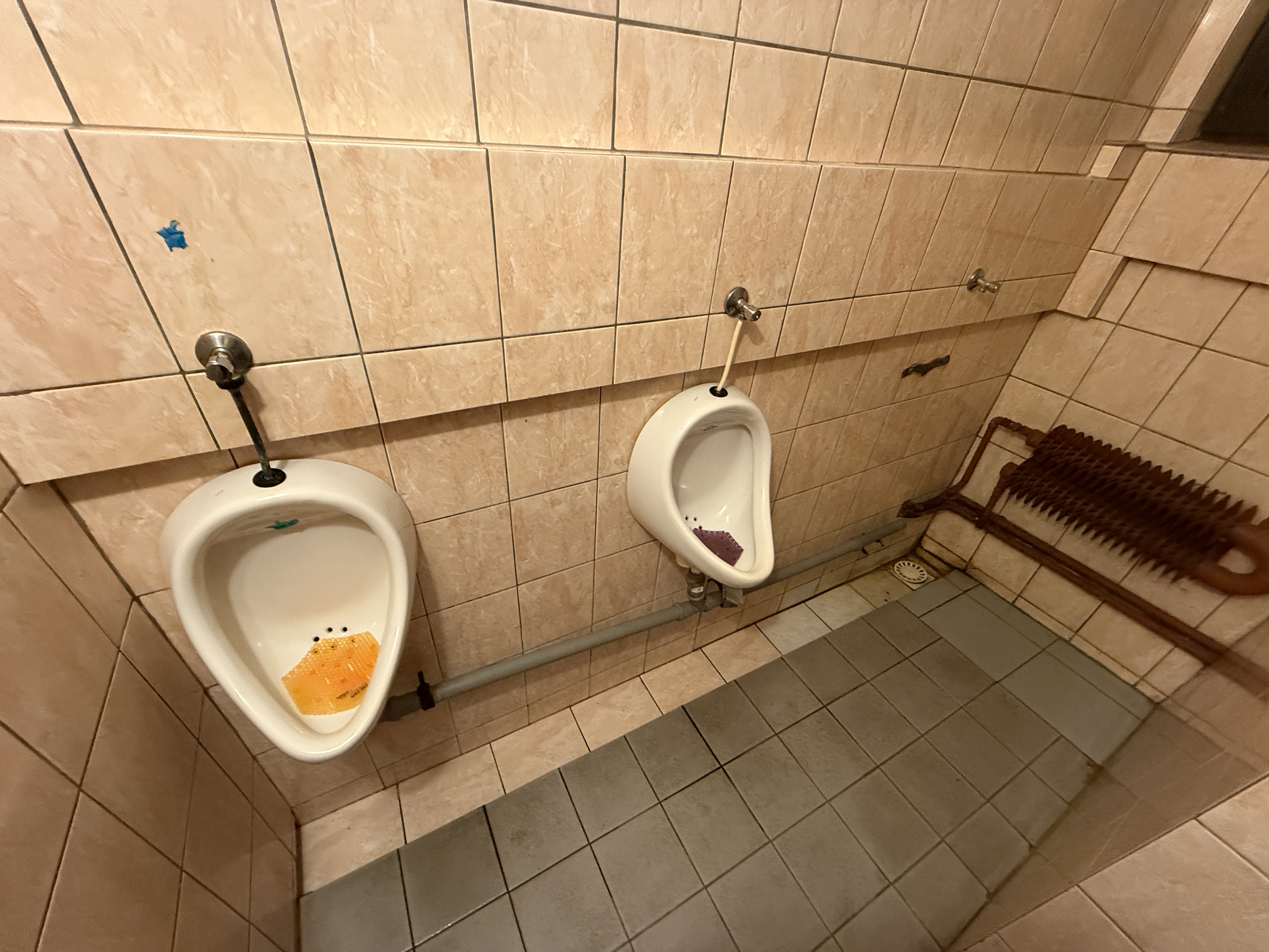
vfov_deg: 85.7
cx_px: 634
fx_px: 513
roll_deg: -4.4
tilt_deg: -35.2
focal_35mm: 14
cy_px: 476
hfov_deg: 102.1
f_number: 2.2
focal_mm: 2.22
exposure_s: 1/50
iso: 500
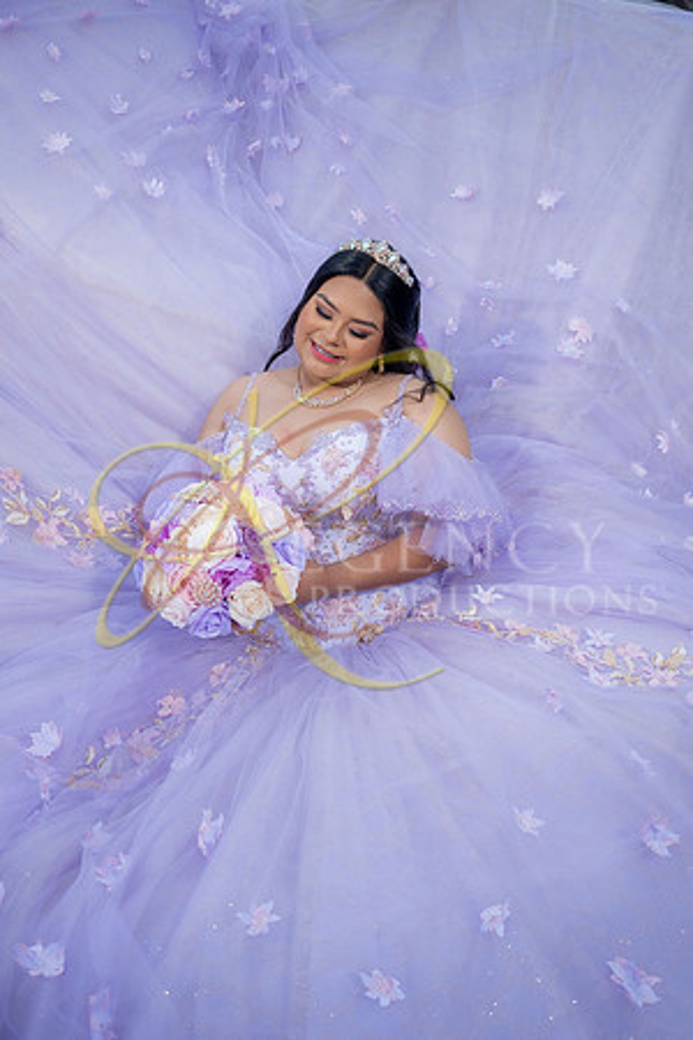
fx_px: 866
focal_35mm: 30
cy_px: 520
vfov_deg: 61.9
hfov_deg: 43.6
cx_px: 346
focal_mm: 20
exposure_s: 1/800
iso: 125
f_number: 2.8
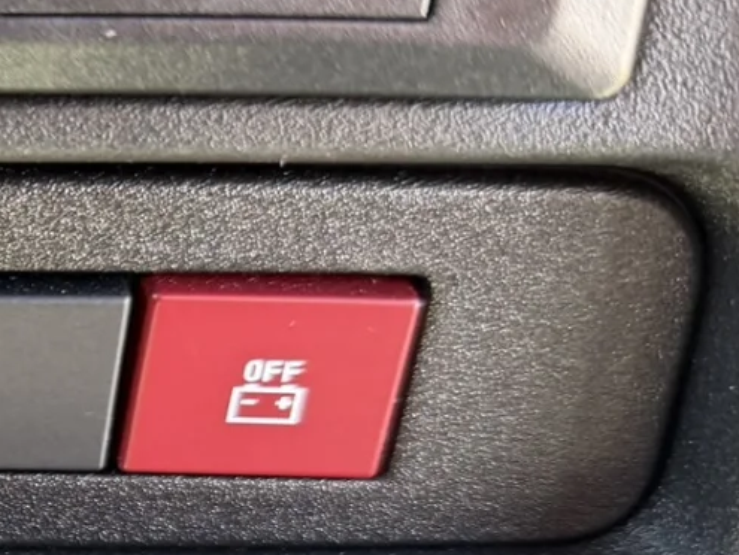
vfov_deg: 15.7
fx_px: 1987
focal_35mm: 93
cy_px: 528
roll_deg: +3.0
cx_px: -439
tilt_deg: -32.9
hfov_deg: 18.2
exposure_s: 1/78
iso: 200
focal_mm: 6.76
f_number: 1.78
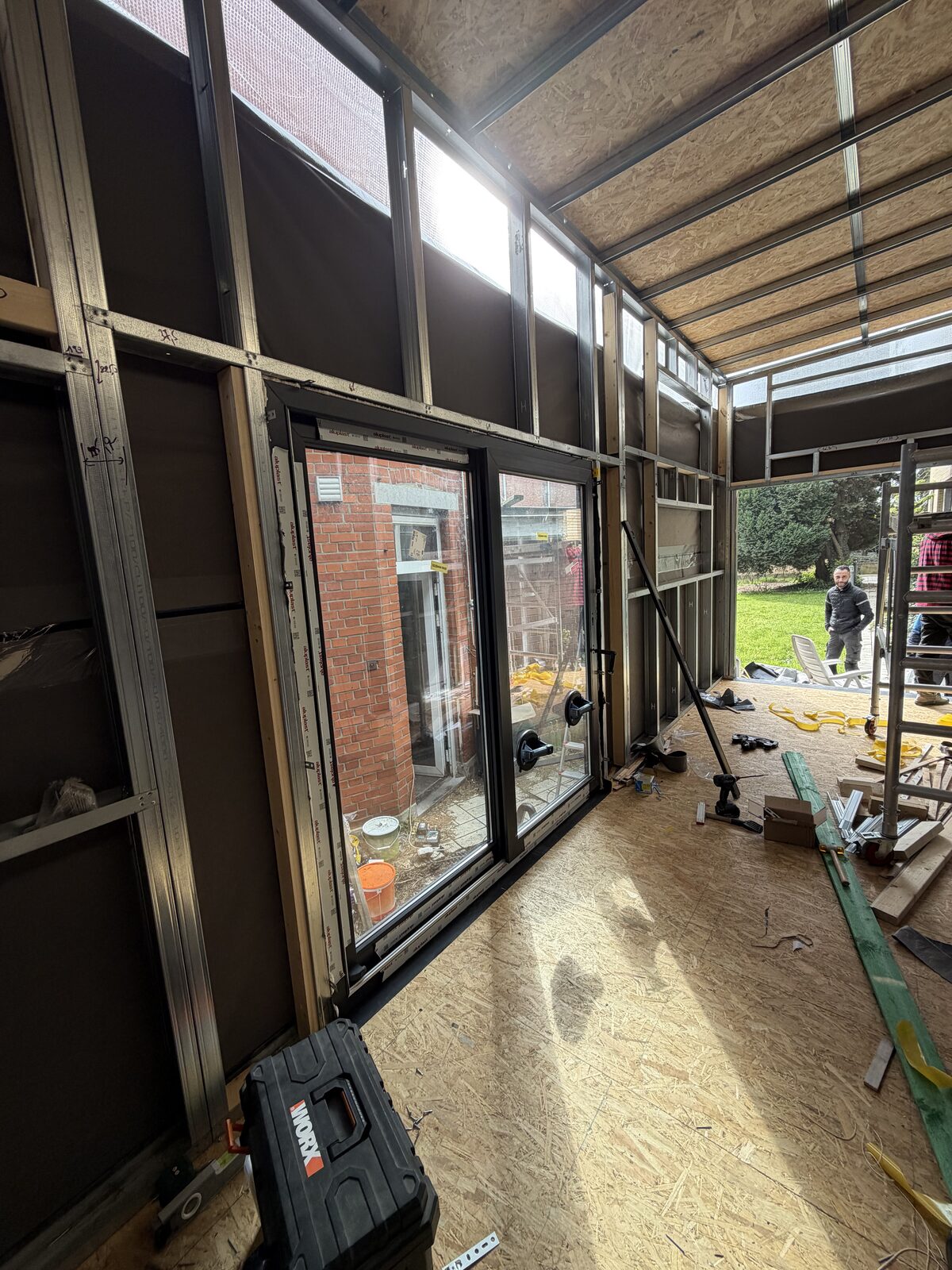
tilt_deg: -9.5
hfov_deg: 85.7
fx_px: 513
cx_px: 476
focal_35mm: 14
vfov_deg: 102.1
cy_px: 635
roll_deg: +3.4
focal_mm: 2.22
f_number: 2.2
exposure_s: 1/121
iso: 80
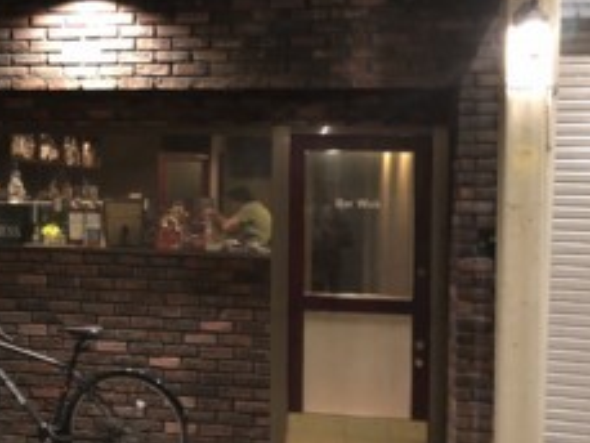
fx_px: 938
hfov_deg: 33.5
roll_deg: -0.7
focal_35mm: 55
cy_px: 180
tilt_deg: +0.4
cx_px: 88
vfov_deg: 26.5
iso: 250
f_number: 1.8
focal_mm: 4
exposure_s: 1/4
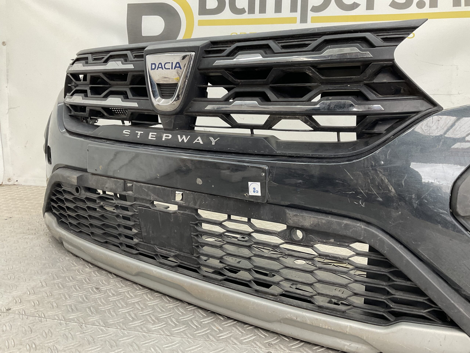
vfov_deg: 48.2
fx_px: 394
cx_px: 235
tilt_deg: -11.1
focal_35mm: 29
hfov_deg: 61.7
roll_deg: -1.5
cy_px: 176
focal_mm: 3
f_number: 1.8
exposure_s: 1/100
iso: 50
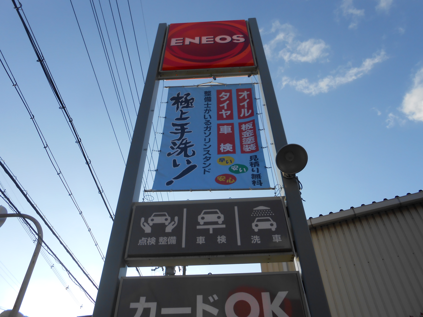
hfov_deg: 67.3
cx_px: 212
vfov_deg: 53.1
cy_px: 158
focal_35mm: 26
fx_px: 318
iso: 80
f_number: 3.5
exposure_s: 1/640
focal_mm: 4.6
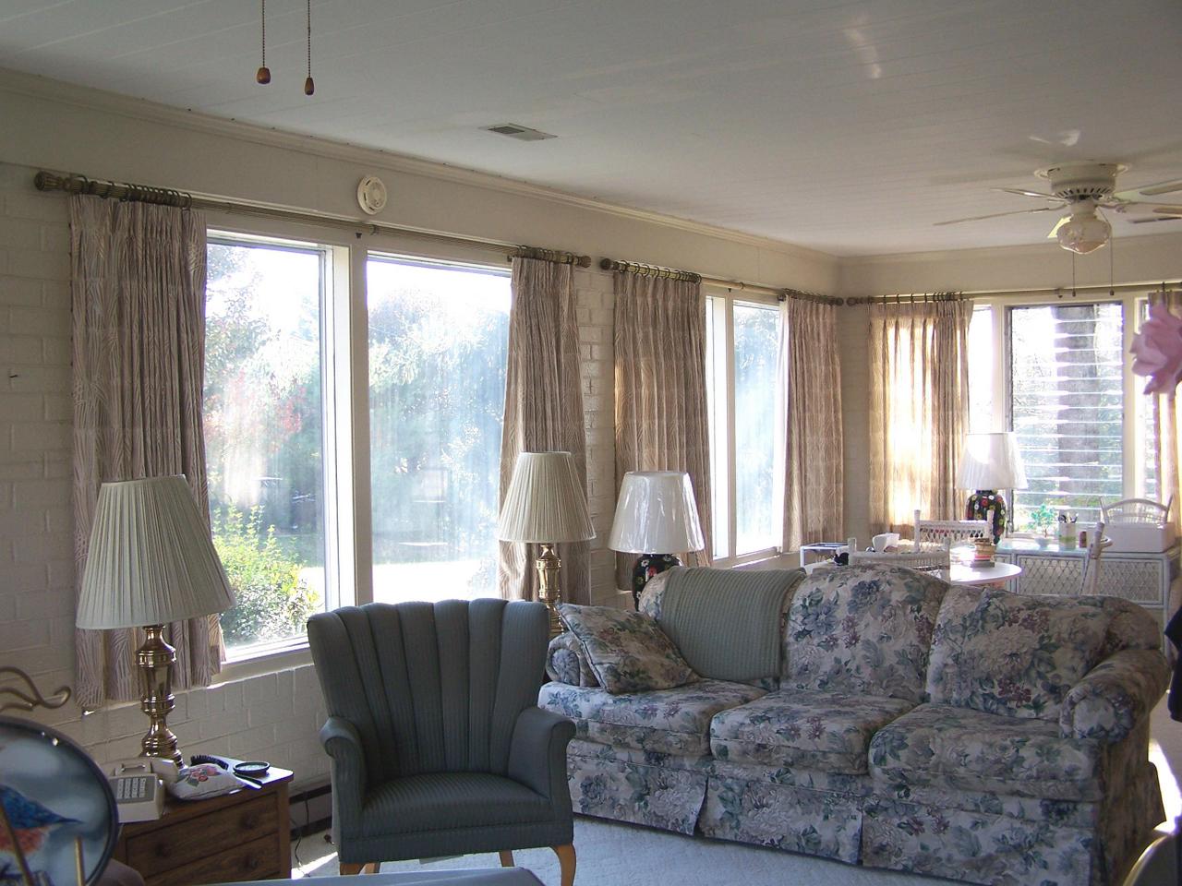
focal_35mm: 38
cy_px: 443
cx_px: 591
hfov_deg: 49.0
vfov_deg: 37.7
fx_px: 1298
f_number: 2.8
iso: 80
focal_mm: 6.3
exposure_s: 1/80
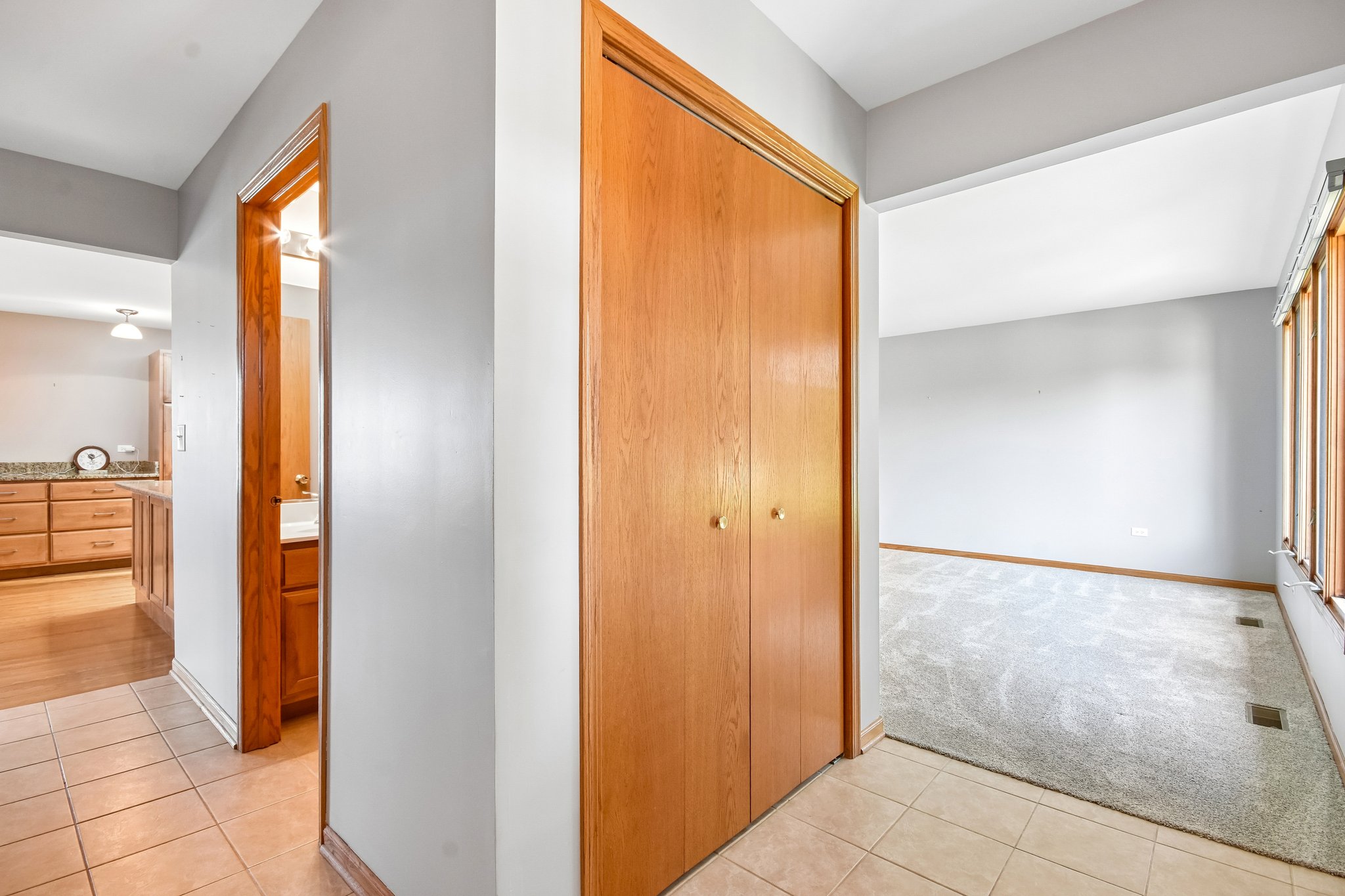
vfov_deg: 77.3
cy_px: 448
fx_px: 560
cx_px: 672
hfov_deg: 100.4
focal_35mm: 15
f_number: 8
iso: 500
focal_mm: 10
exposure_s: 1/20
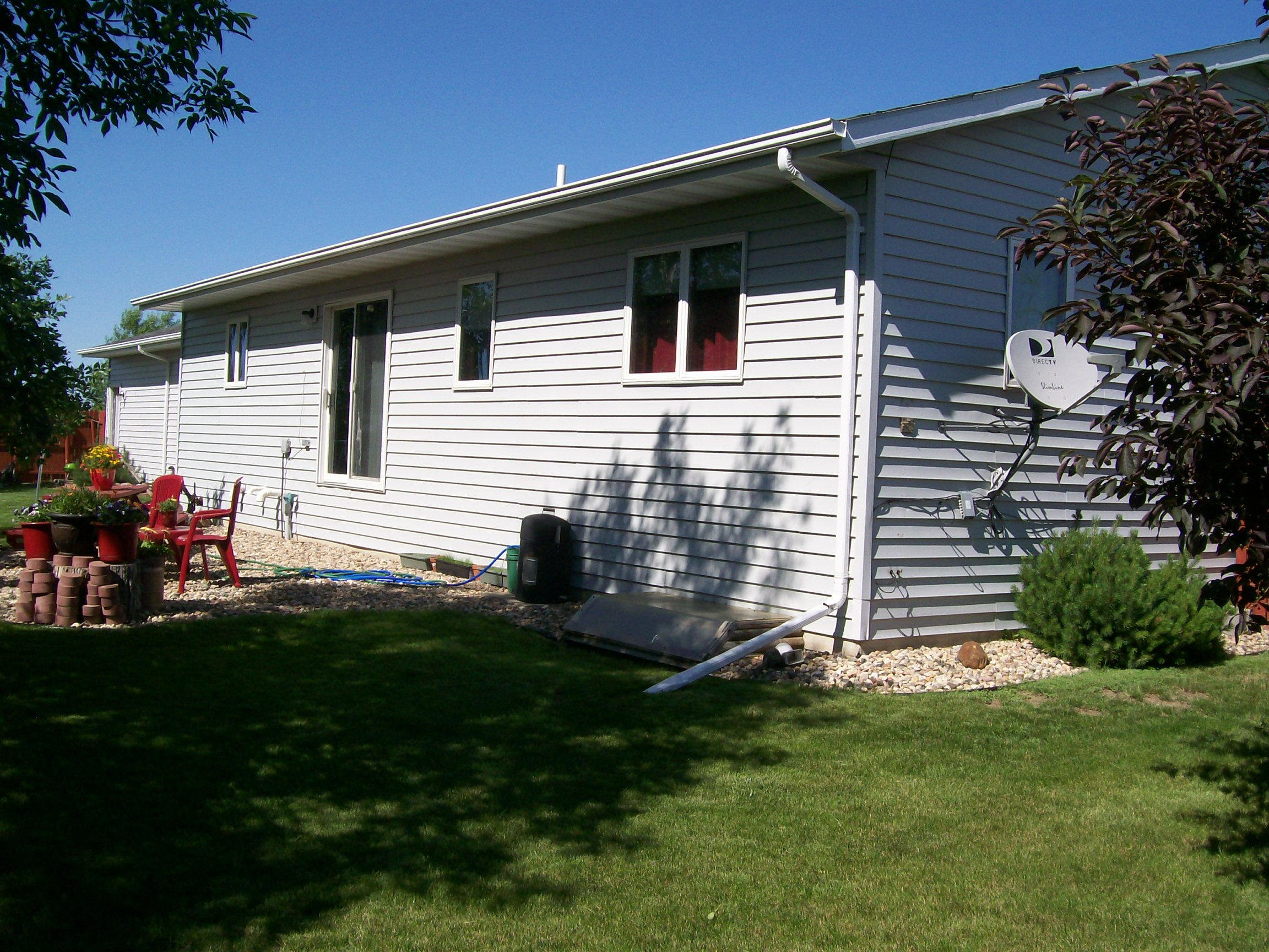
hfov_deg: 51.4
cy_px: 476
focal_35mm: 36
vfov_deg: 39.7
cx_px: 634
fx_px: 1320
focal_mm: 6
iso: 80
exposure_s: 1/740
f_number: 4.8
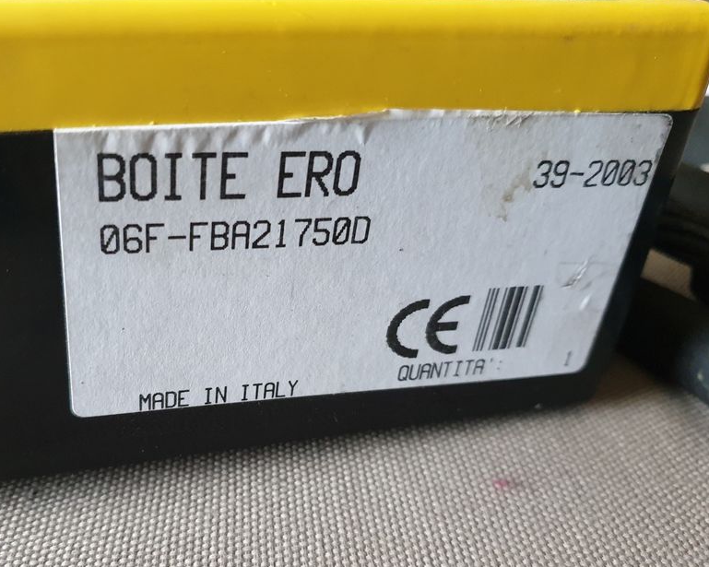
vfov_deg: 44.5
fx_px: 692
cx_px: 260
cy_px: 312
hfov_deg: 53.5
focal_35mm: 33
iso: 500
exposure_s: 1/60
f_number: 1.5
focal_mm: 4.3
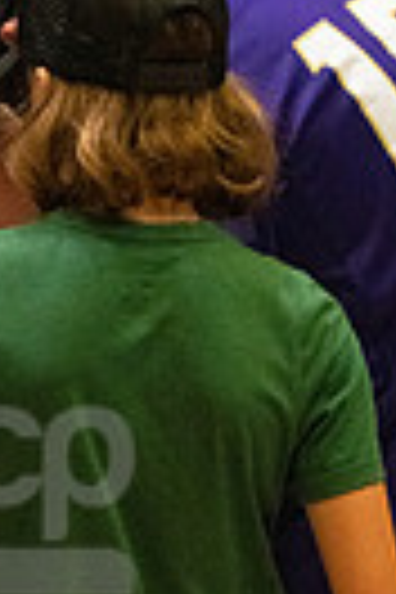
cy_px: 504
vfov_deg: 8.6
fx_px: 3943
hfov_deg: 5.7
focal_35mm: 239
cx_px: 27
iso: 6400
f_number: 4.5
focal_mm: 70
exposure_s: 1/500
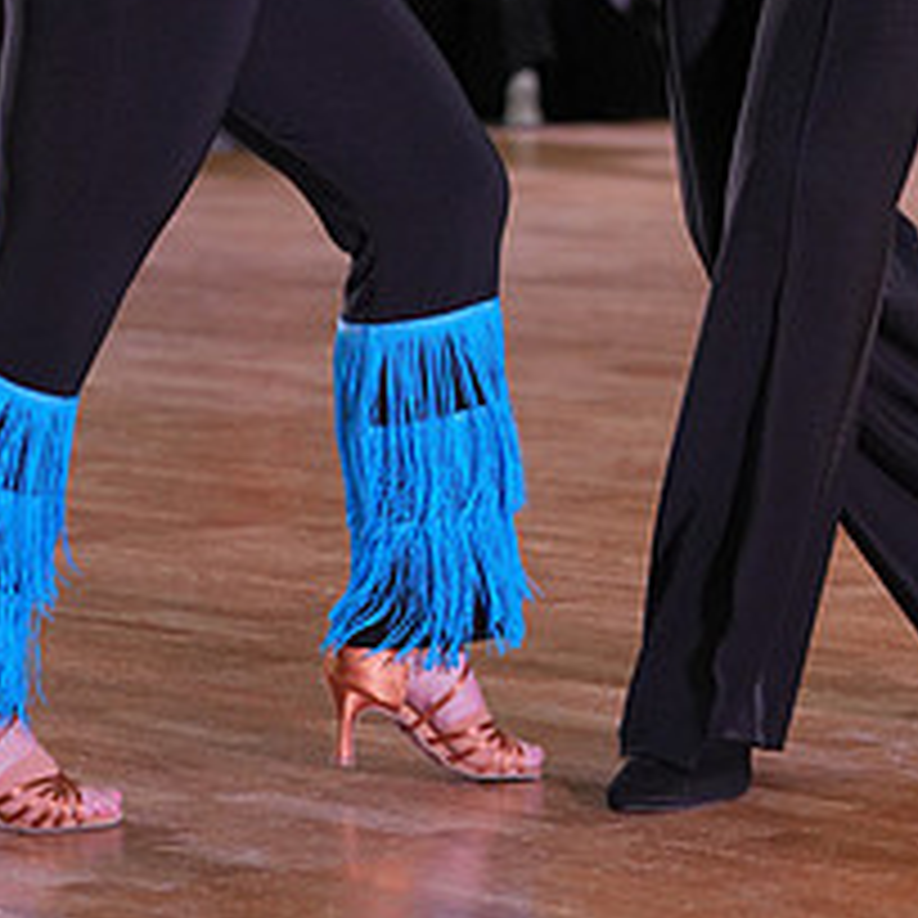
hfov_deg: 8.2
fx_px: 6391
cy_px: -243
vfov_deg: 8.1
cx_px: 673
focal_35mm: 213
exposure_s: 1/500
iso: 1600
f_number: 4
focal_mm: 88
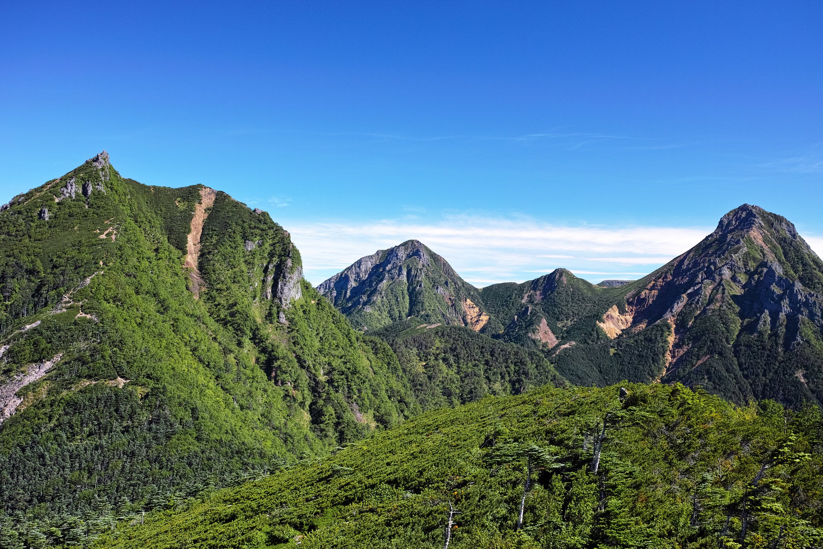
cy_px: 274
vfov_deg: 29.9
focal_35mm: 45
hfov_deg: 43.6
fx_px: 1029
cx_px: 412
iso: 200
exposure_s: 1/160
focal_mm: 30
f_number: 5.6
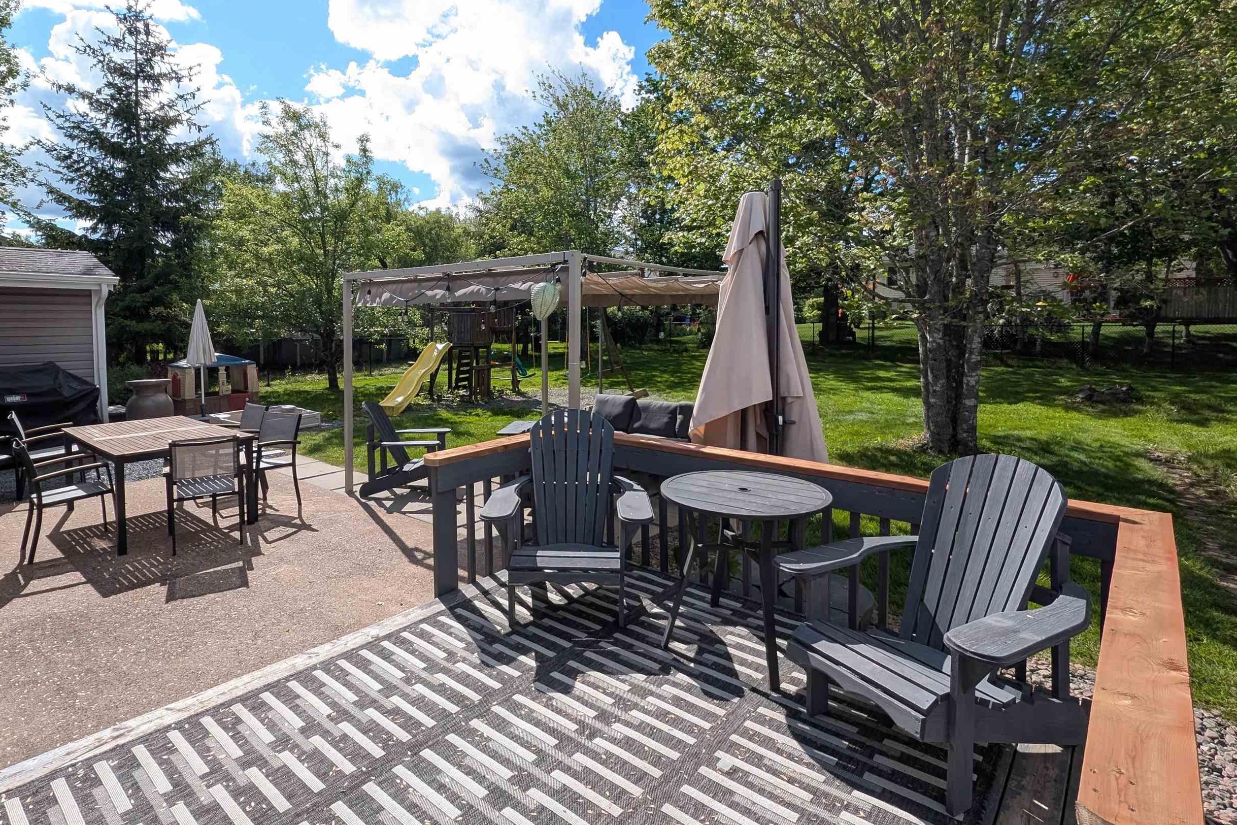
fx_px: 584
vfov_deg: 69.9
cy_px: 342
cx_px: 559
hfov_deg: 93.0
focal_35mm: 17
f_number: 2.2
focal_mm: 1.95
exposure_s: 1/1261
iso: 48
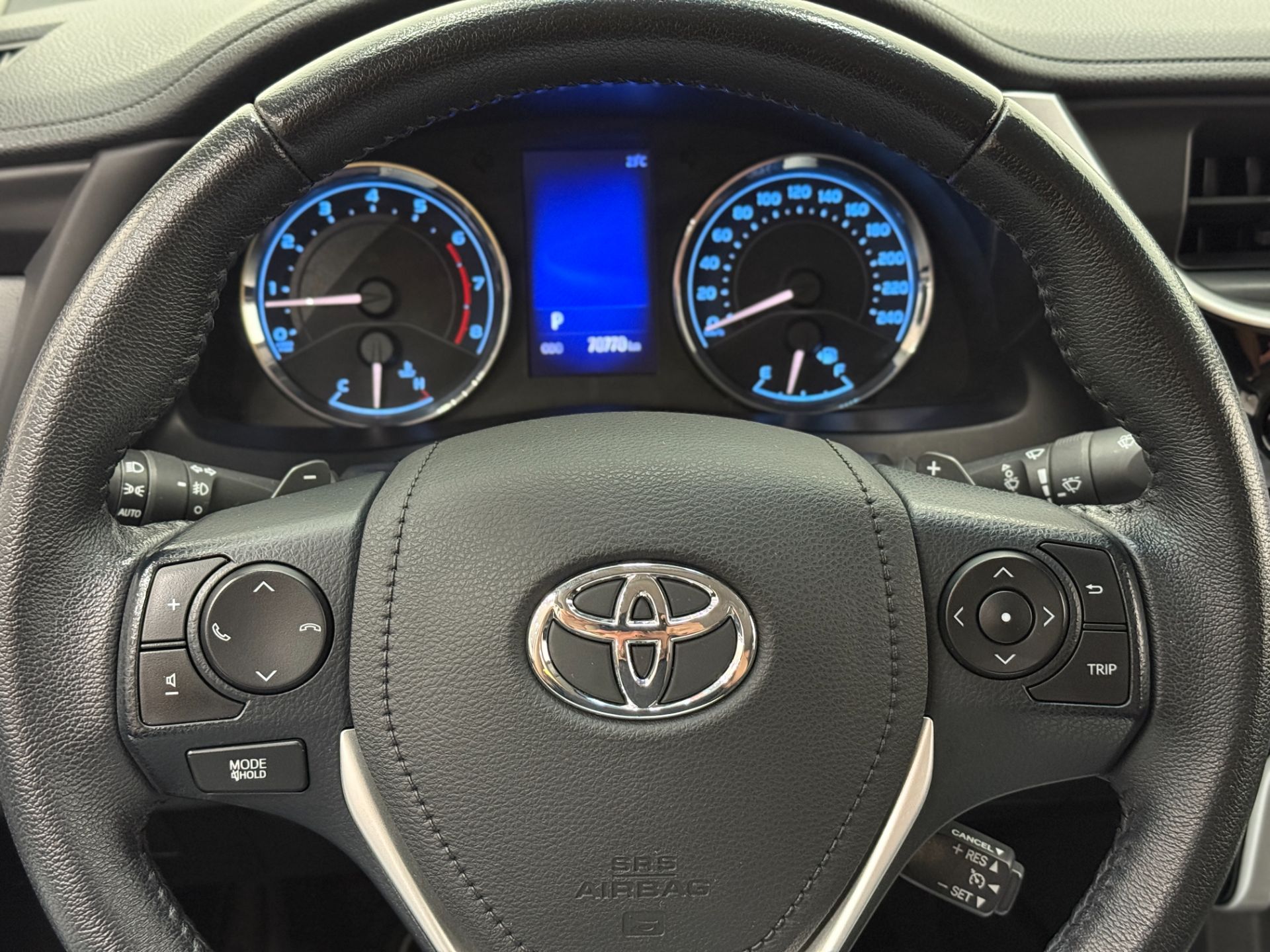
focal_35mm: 48
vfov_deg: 30.3
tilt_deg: -26.6
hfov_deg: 39.7
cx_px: 635
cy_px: 476
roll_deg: -1.1
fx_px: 1761
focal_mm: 6.76
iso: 500
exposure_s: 1/30
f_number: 1.78
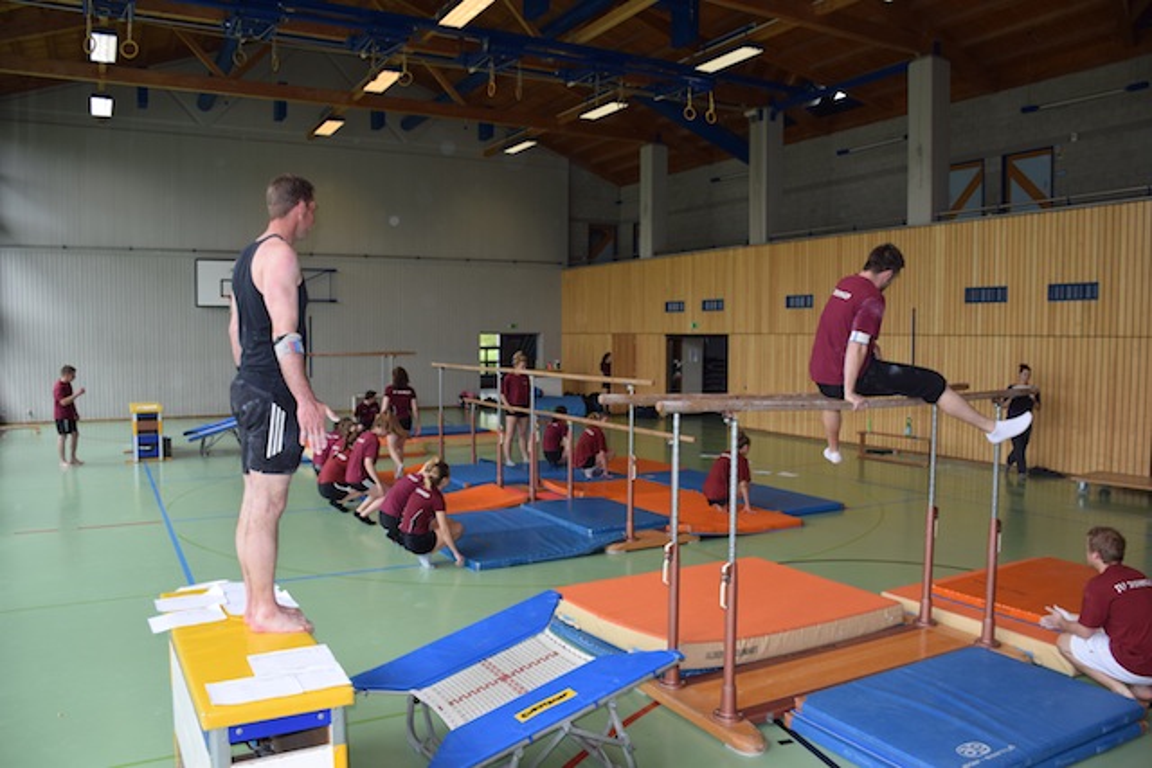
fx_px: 864
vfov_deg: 48.0
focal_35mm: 27
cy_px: 384
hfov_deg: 67.4
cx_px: 576
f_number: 5.6
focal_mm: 18
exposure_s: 1/125
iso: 220
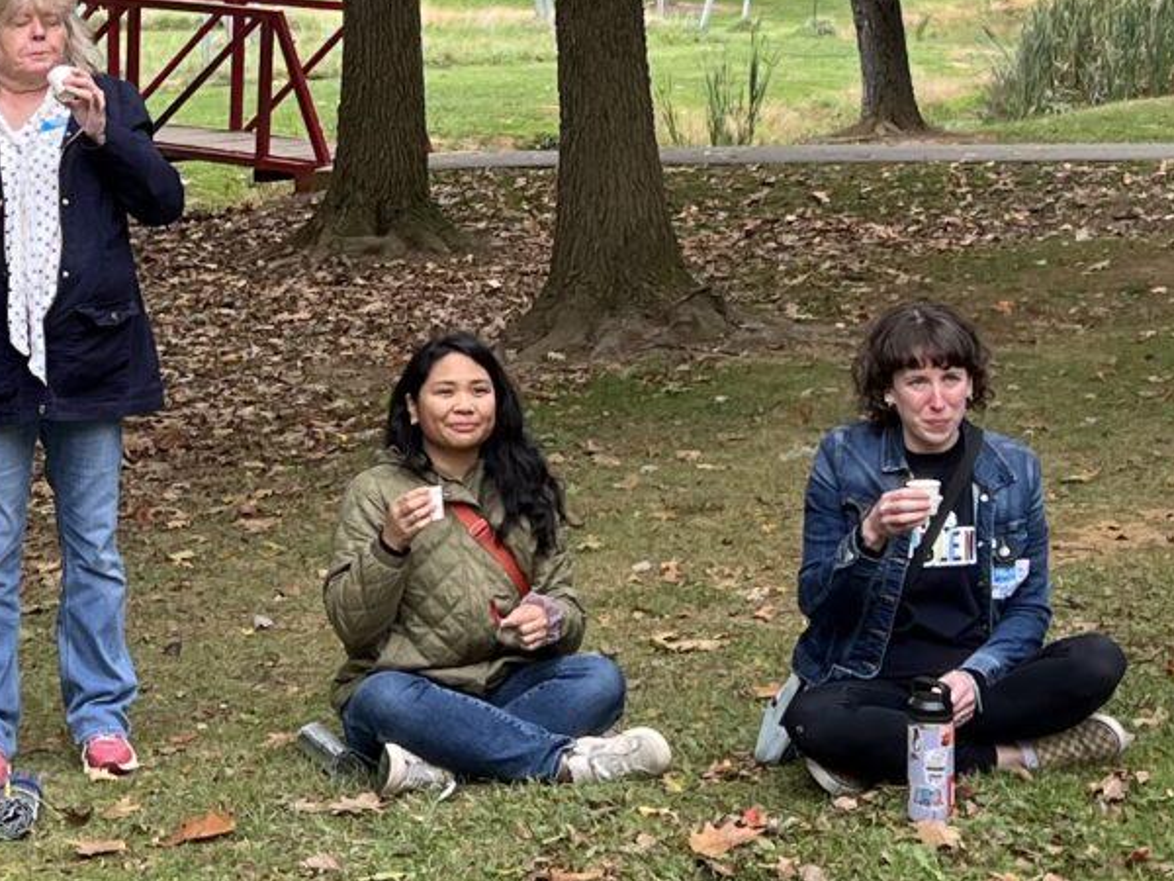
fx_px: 3765
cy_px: 82
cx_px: 317
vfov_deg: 13.2
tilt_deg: -1.2
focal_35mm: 111
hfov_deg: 17.6
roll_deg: +1.3
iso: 50
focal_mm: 5.7
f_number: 1.5
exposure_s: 1/523
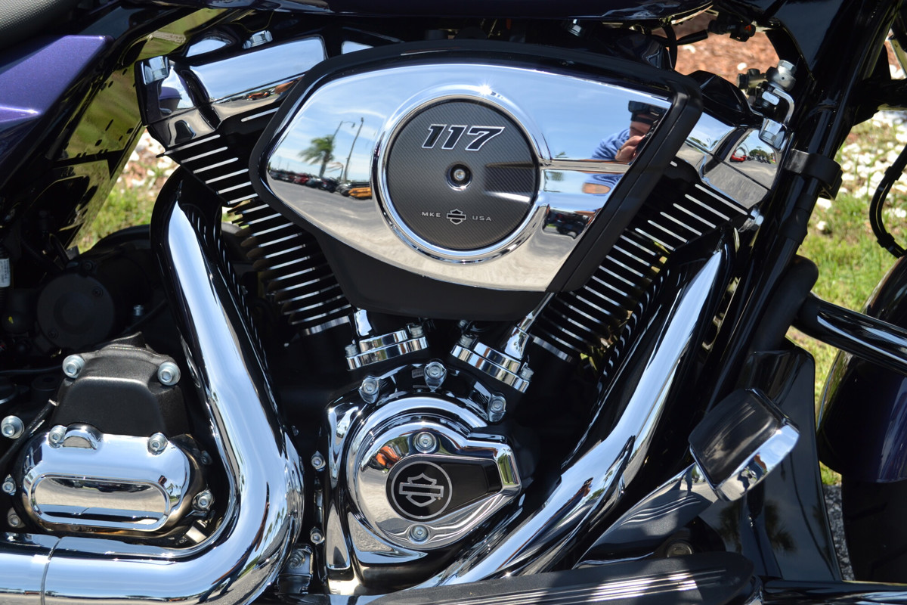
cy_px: 302
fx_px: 1096
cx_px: 454
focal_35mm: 44
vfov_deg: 30.8
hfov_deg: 45.0
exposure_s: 1/200
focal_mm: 29
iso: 100
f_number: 7.1
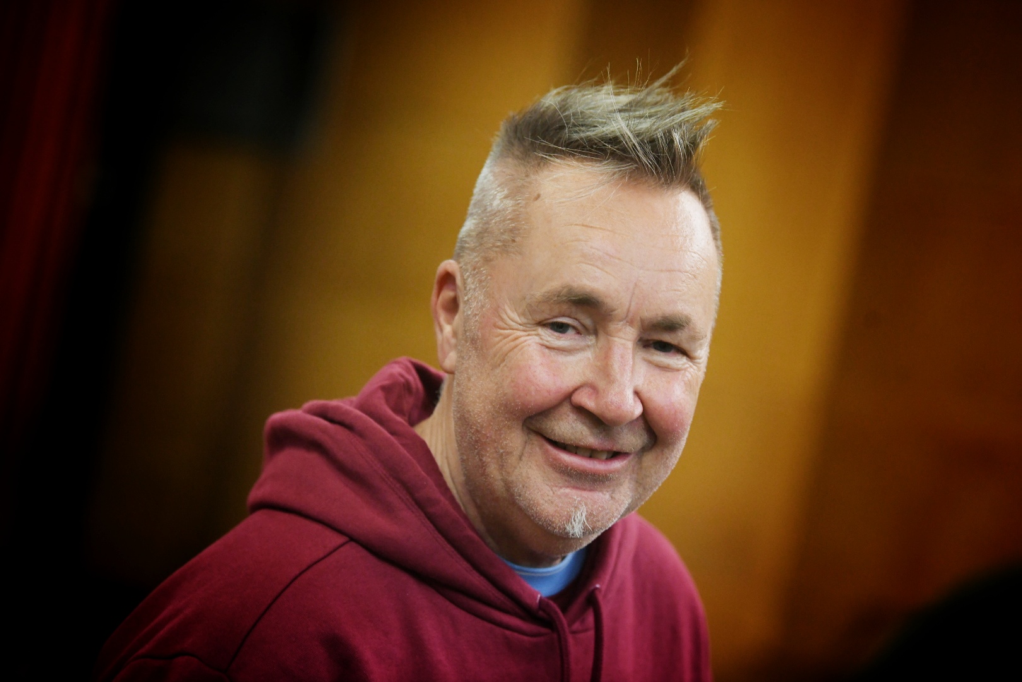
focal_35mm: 140
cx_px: 511
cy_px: 341
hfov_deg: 14.7
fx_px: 3974
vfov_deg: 9.8
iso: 3200
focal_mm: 140
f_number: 4
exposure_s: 1/200
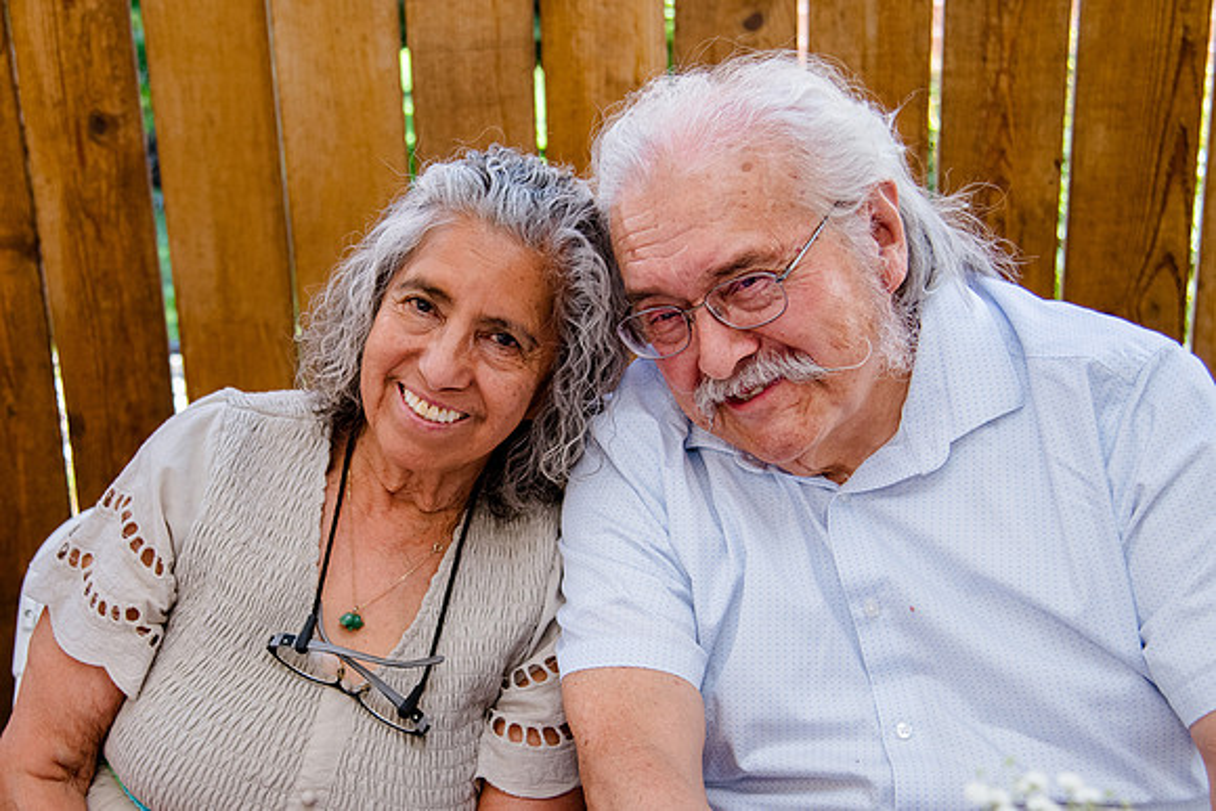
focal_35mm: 65
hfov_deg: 30.7
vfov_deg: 20.8
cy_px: 481
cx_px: 453
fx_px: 2203
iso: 640
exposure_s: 1/320
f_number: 4
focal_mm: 44
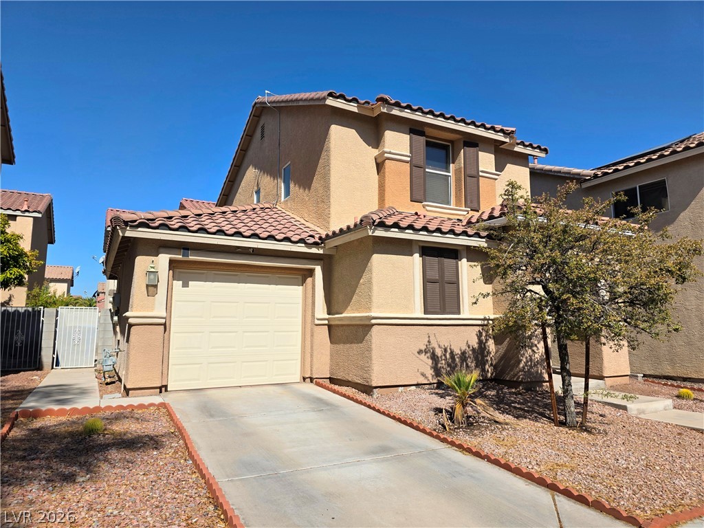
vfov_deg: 58.9
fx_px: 468
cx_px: 352
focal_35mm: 23
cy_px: 264
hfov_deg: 73.9
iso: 80
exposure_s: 1/10000
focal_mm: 6.3
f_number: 1.7
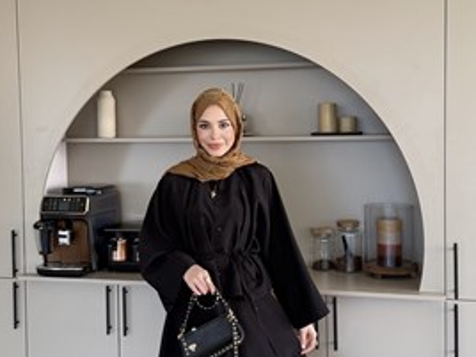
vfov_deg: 37.2
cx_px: 226
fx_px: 509
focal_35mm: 37
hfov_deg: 50.1
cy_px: 290
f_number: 1.78
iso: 125
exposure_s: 1/121
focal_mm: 6.76
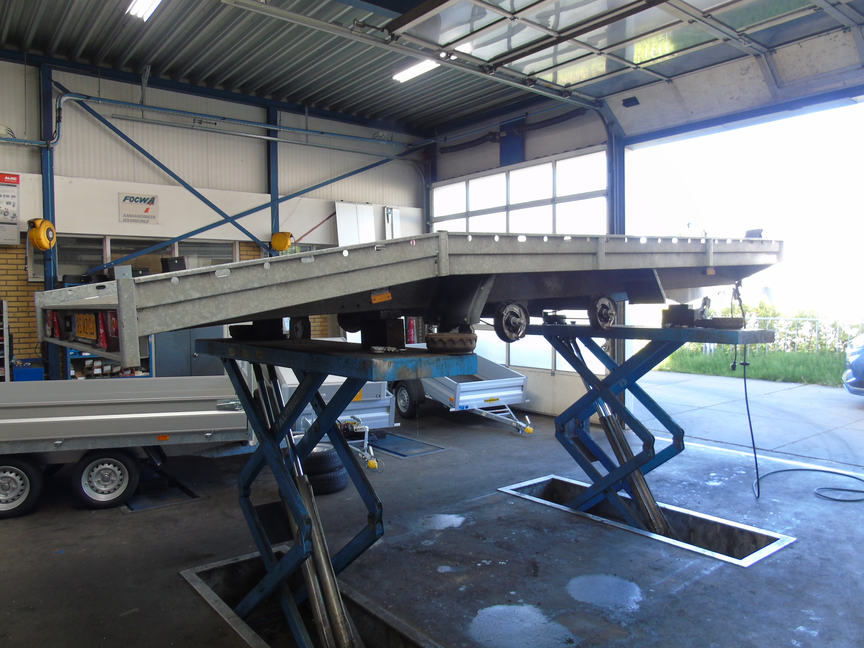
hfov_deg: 67.3
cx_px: 443
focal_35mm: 26
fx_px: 649
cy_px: 319
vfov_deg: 53.1
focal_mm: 4.4
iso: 100
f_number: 3.4
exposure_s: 1/30
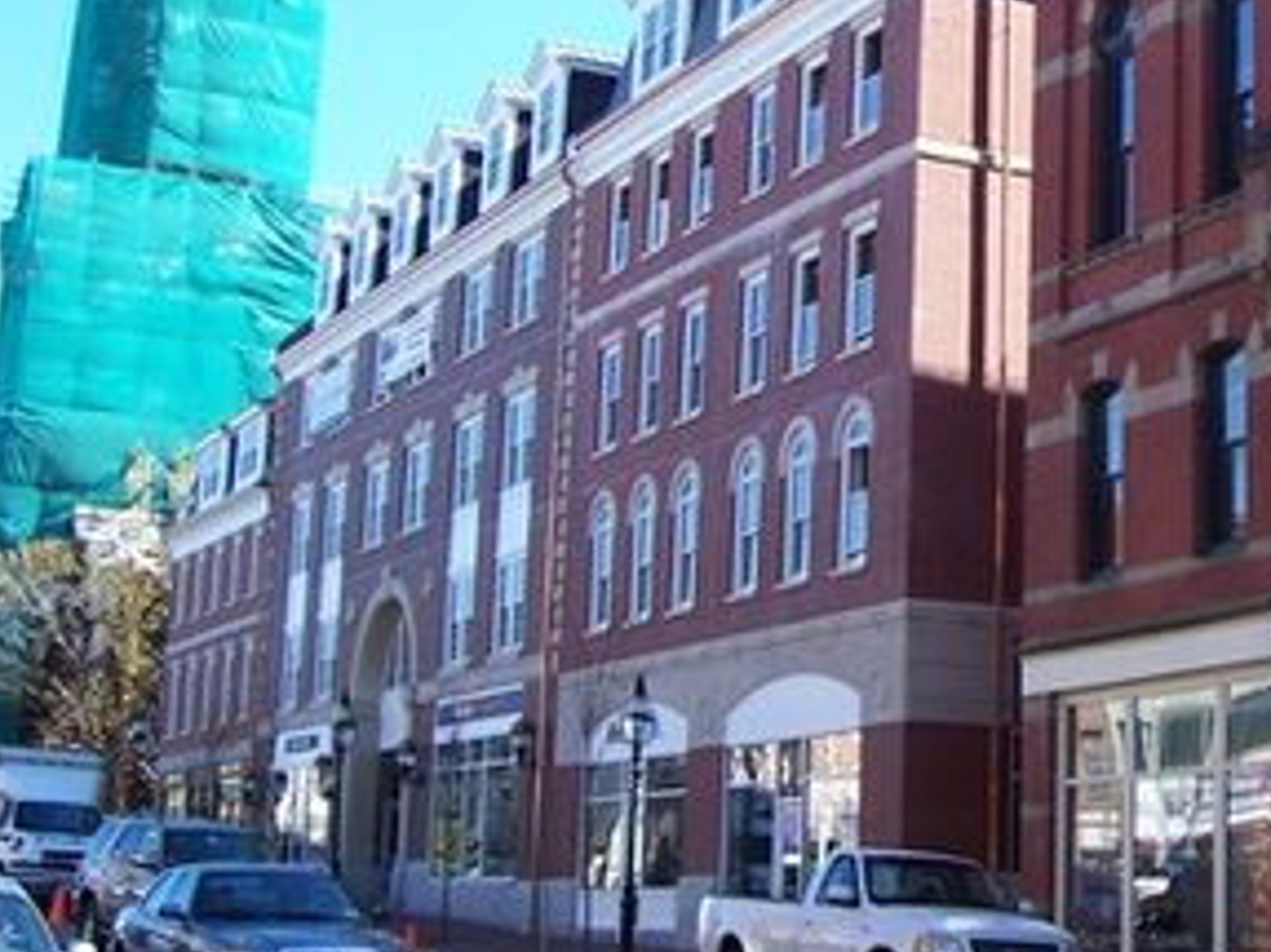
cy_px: 275
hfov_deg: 26.2
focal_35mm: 71
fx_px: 2606
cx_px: 1213
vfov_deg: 20.6
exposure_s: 1/125
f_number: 5.6
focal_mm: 5.6
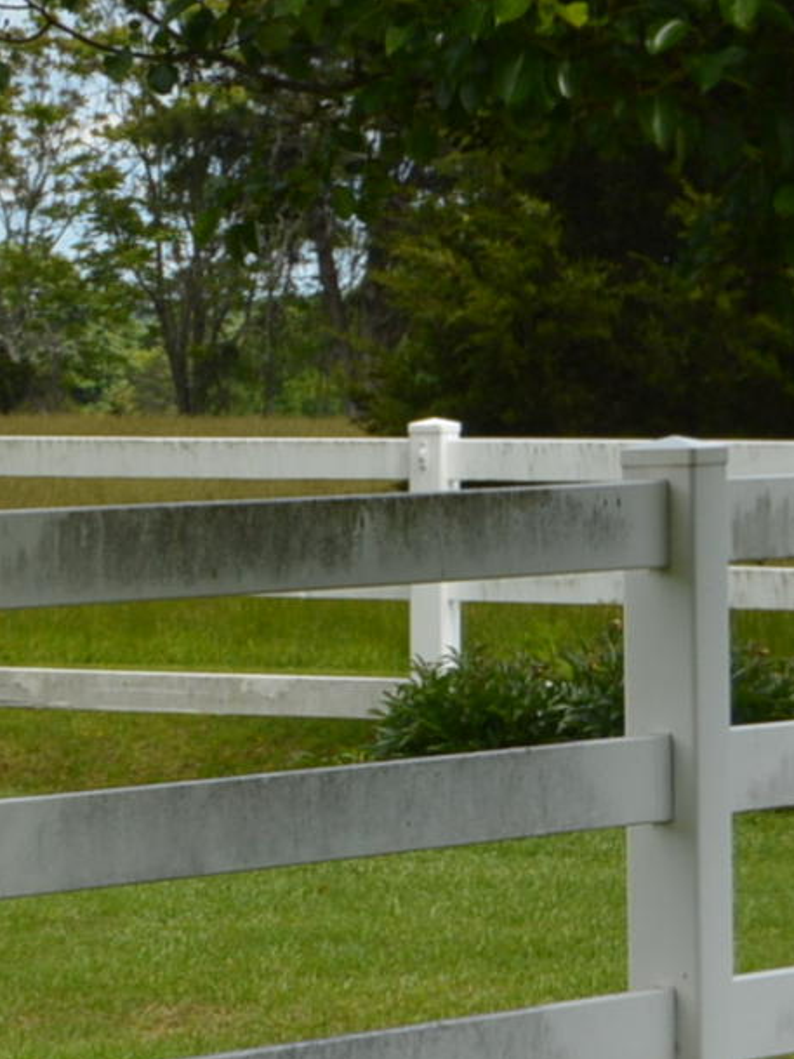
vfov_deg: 8.0
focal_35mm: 248
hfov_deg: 5.7
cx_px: -1456
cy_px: 800
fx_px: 7593
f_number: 8
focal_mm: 35
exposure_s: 1/250
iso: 100
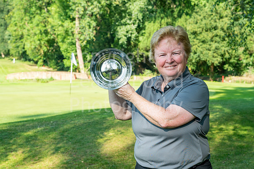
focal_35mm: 67
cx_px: 127
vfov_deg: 20.3
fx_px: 473
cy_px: 84
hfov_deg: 30.1
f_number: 9
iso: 200
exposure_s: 1/160
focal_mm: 67
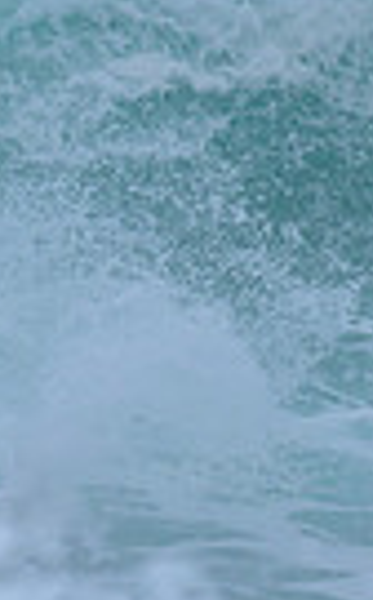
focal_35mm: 3506
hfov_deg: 0.4
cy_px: 269
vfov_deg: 0.6
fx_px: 57207
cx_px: -613
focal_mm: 800
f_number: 6.3
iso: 160
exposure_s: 1/1600
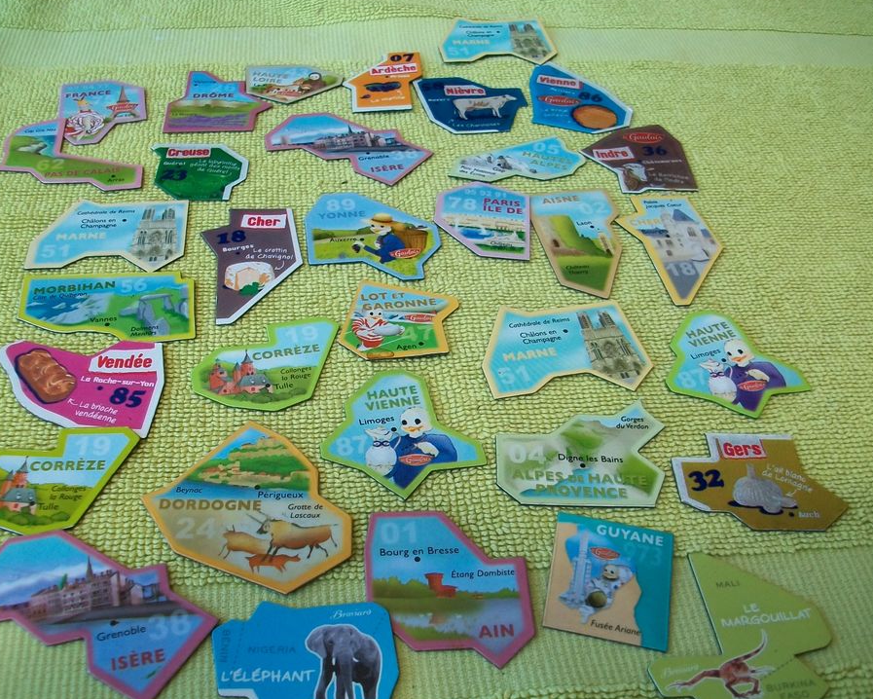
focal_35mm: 37
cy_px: 358
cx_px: 409
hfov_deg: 49.0
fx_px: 956
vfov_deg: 40.1
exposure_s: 1/160
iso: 80
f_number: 2.8
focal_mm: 5.7
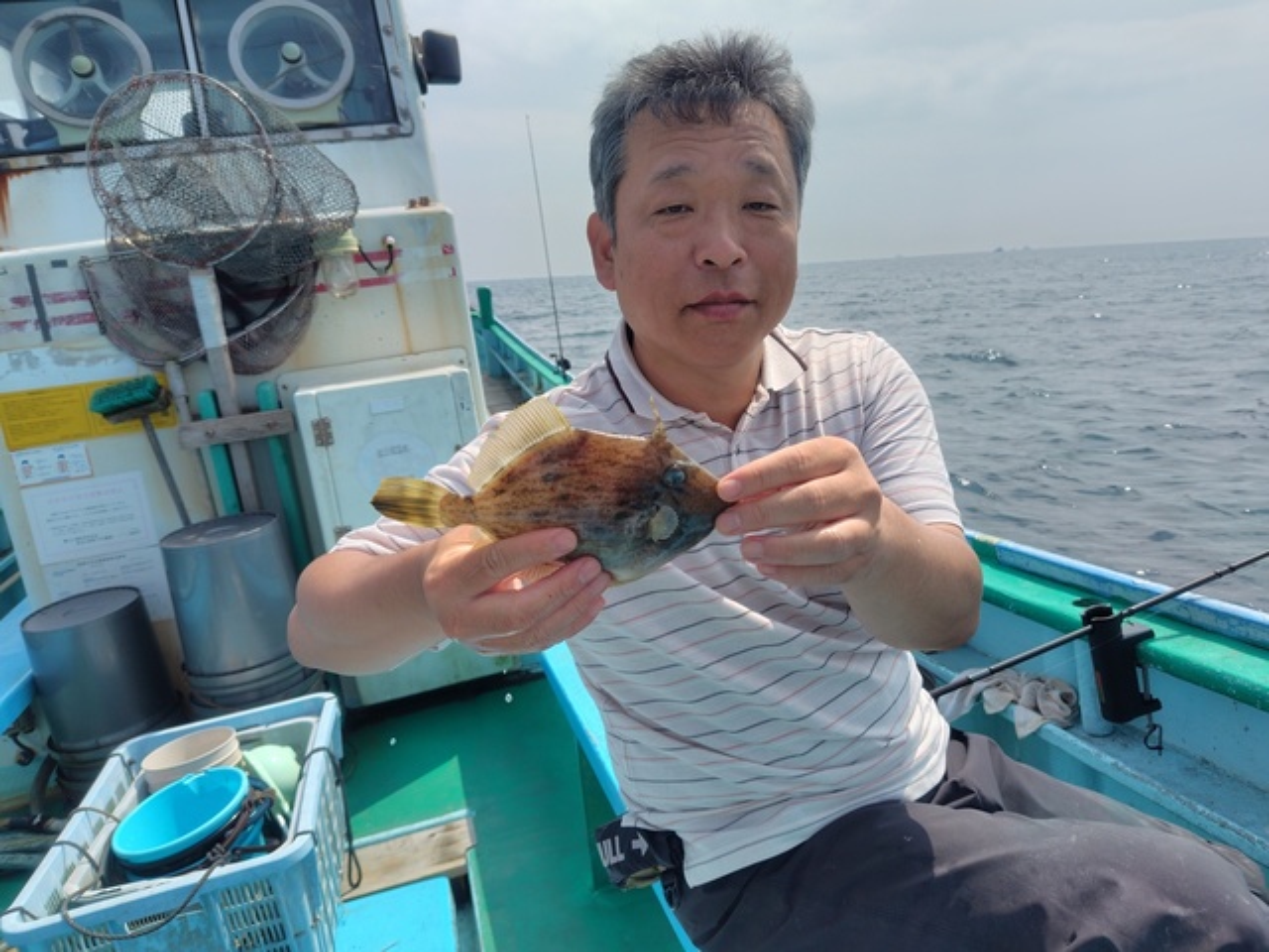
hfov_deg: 73.9
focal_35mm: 23
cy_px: 476
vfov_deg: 58.9
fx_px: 843
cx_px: 634
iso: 50
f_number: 1.9
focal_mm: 5.6
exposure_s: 1/1193
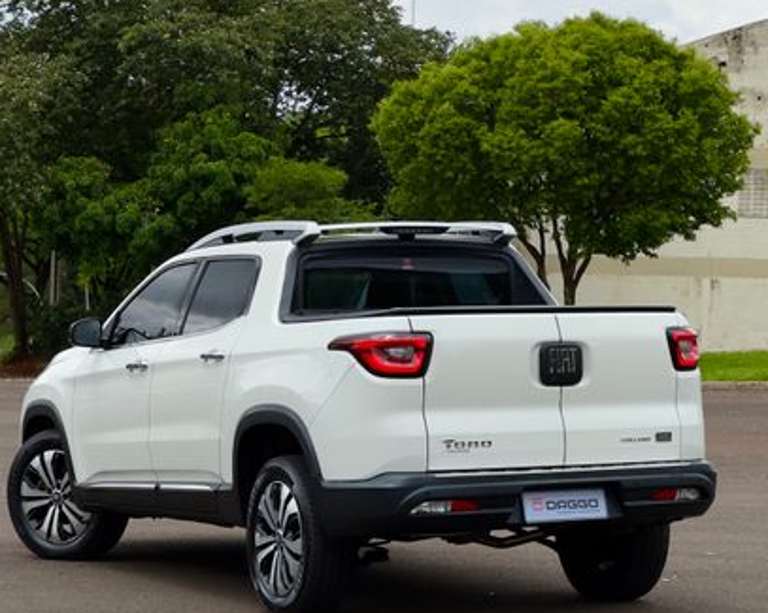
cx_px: 366
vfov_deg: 17.6
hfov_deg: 22.0
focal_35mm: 87
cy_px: 323
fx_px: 1976
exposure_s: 1/951
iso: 25
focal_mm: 9
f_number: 2.8
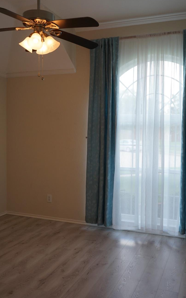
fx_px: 284
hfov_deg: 36.2
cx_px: 107
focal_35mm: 35
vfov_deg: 55.3
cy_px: 144
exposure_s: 1/60
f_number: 5.6
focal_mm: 29
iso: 320
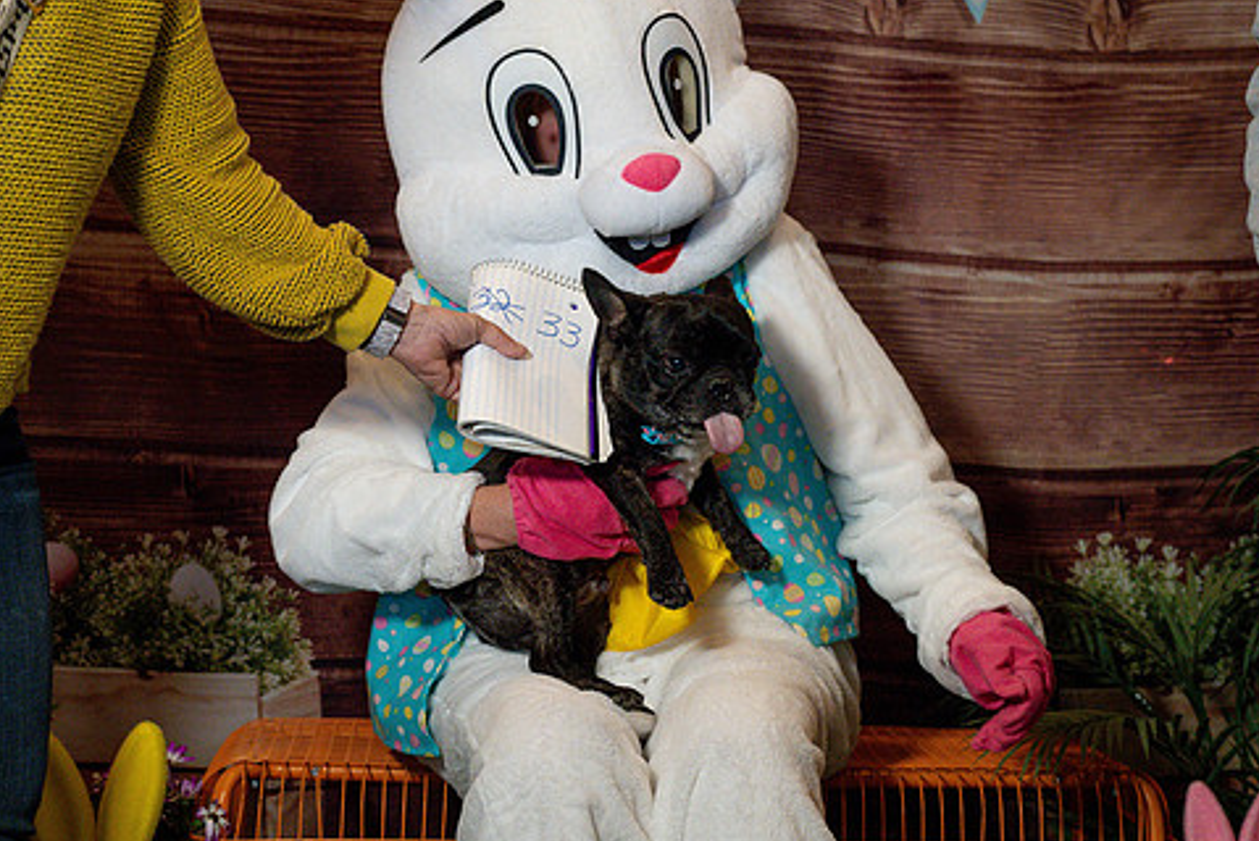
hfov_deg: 27.0
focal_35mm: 75
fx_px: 2624
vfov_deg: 18.2
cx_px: 673
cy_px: 448
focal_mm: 62
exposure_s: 1/500
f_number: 4.5
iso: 8000
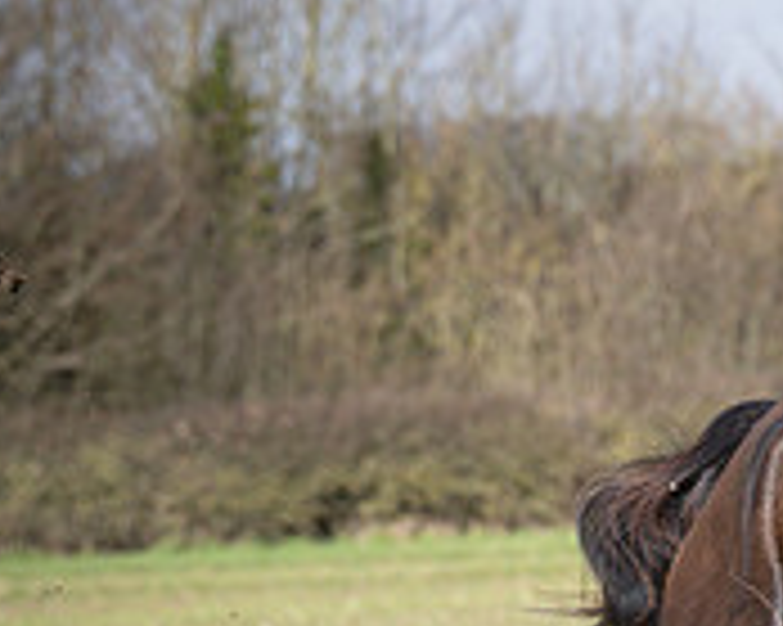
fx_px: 11905
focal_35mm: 514
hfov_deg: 3.7
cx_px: 1209
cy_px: 582
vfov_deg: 3.0
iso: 400
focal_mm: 110
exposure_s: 1/3200
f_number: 4
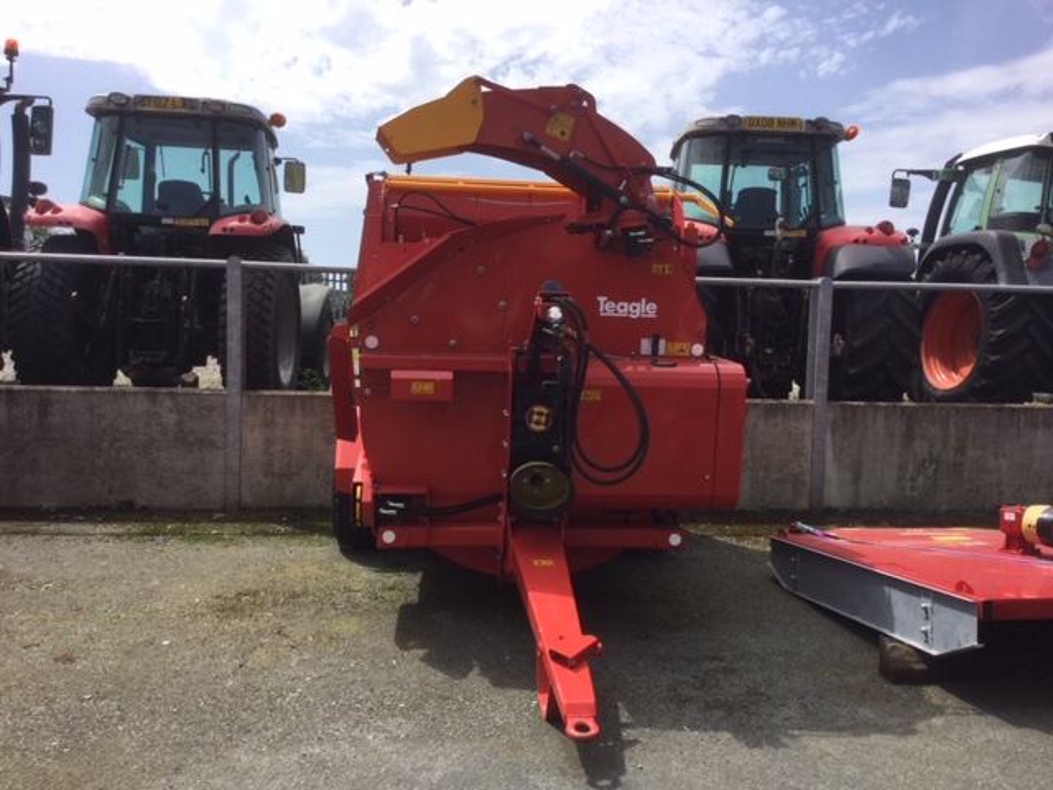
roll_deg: -3.1
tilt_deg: -1.7
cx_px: 526
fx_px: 943
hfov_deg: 58.4
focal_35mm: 31
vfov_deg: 45.4
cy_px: 395
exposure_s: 1/947
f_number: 2.4
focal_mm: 3.3
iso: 25
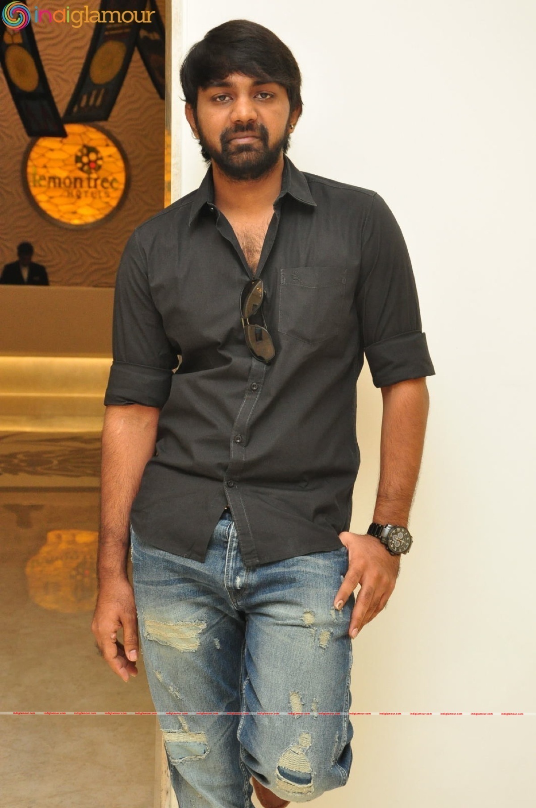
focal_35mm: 68
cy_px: 404
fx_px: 1512
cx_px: 268
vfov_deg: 29.9
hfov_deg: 20.1
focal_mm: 45
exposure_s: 1/125
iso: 1600
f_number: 7.1
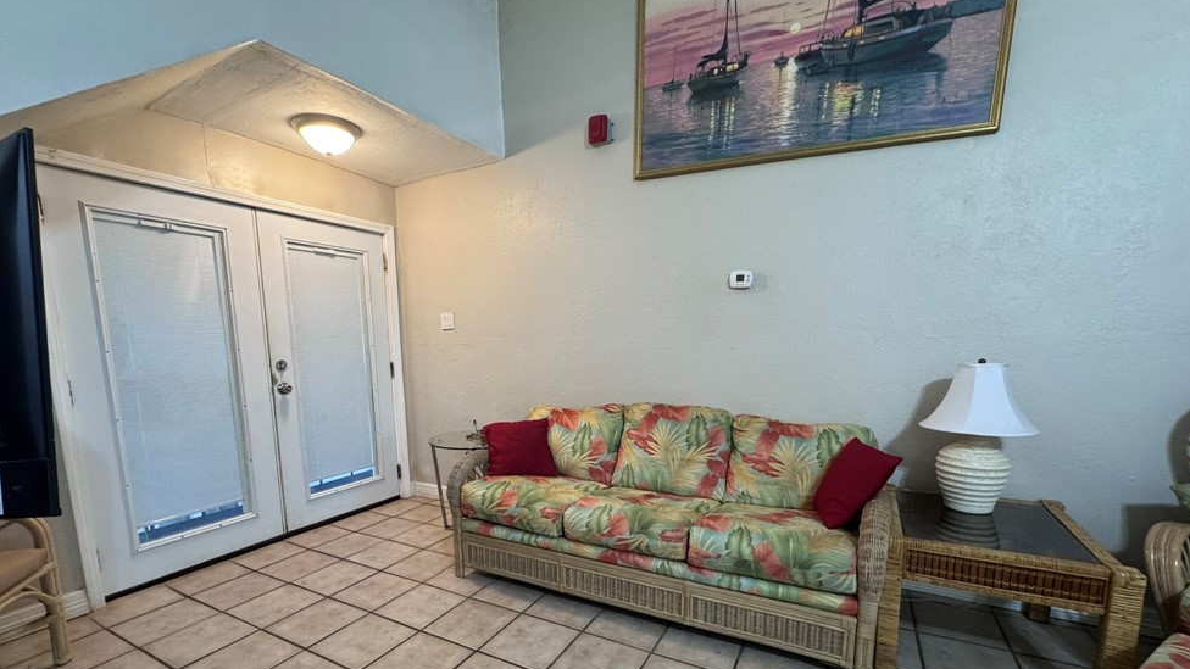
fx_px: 505
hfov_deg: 99.4
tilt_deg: -8.6
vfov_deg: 66.2
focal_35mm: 16
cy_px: 412
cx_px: 584
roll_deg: +0.3
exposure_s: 1/60
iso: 320
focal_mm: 2.22
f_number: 2.2
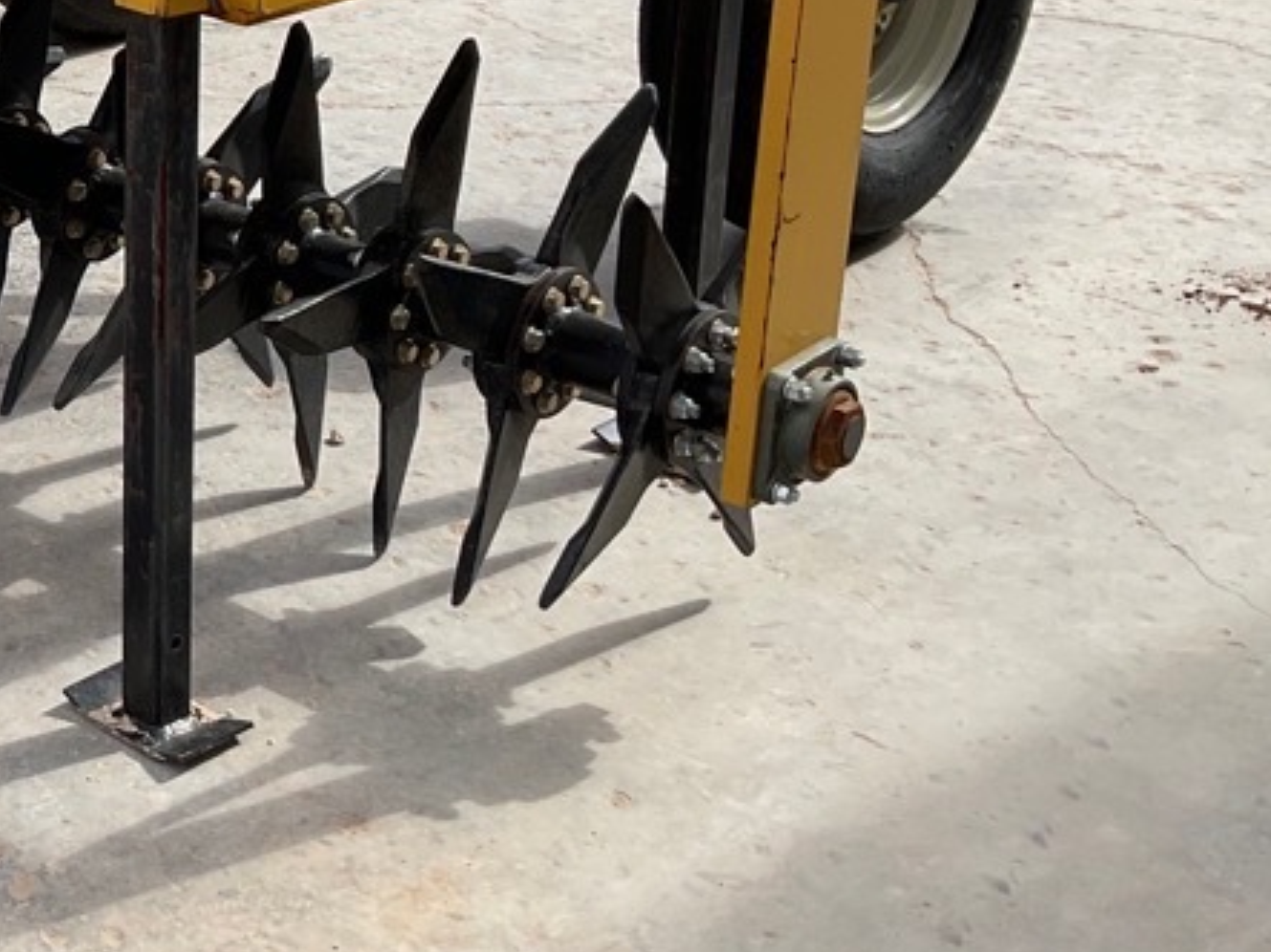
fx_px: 2459
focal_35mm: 67
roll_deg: +1.3
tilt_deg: -18.2
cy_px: 75
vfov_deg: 21.4
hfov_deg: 26.5
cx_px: -149
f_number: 1.8
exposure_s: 1/1342
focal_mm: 3
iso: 16
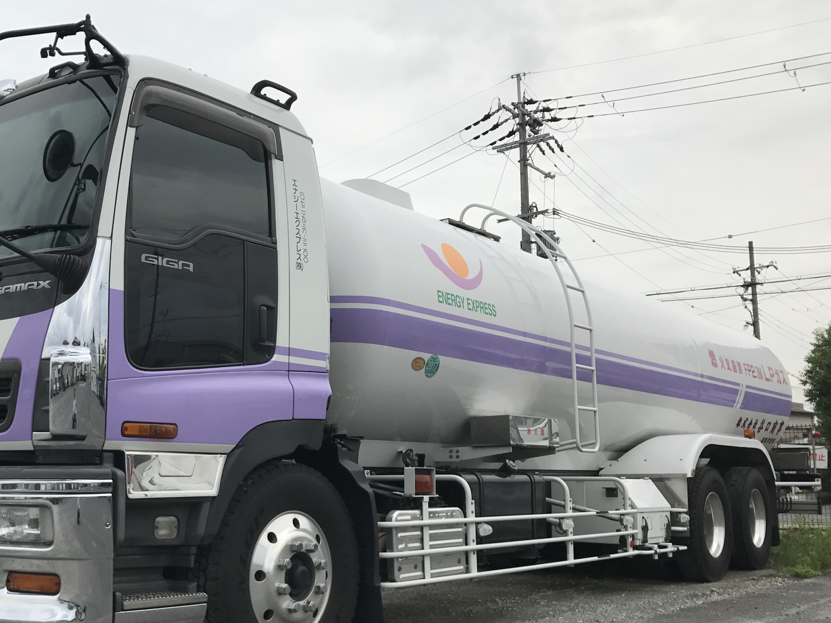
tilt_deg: +5.3
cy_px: 385
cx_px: 288
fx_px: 960
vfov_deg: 35.8
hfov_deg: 46.2
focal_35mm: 40
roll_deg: +2.2
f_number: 1.8
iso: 20
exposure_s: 1/3195
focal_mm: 3.99
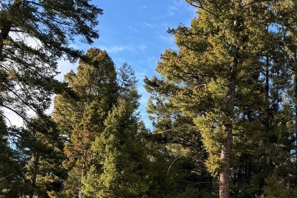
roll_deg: -5.7
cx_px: 305
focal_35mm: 57
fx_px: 470
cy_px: 181
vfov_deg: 23.1
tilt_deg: +12.2
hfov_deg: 32.0
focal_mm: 6.76
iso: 80
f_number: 1.78
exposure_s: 1/567
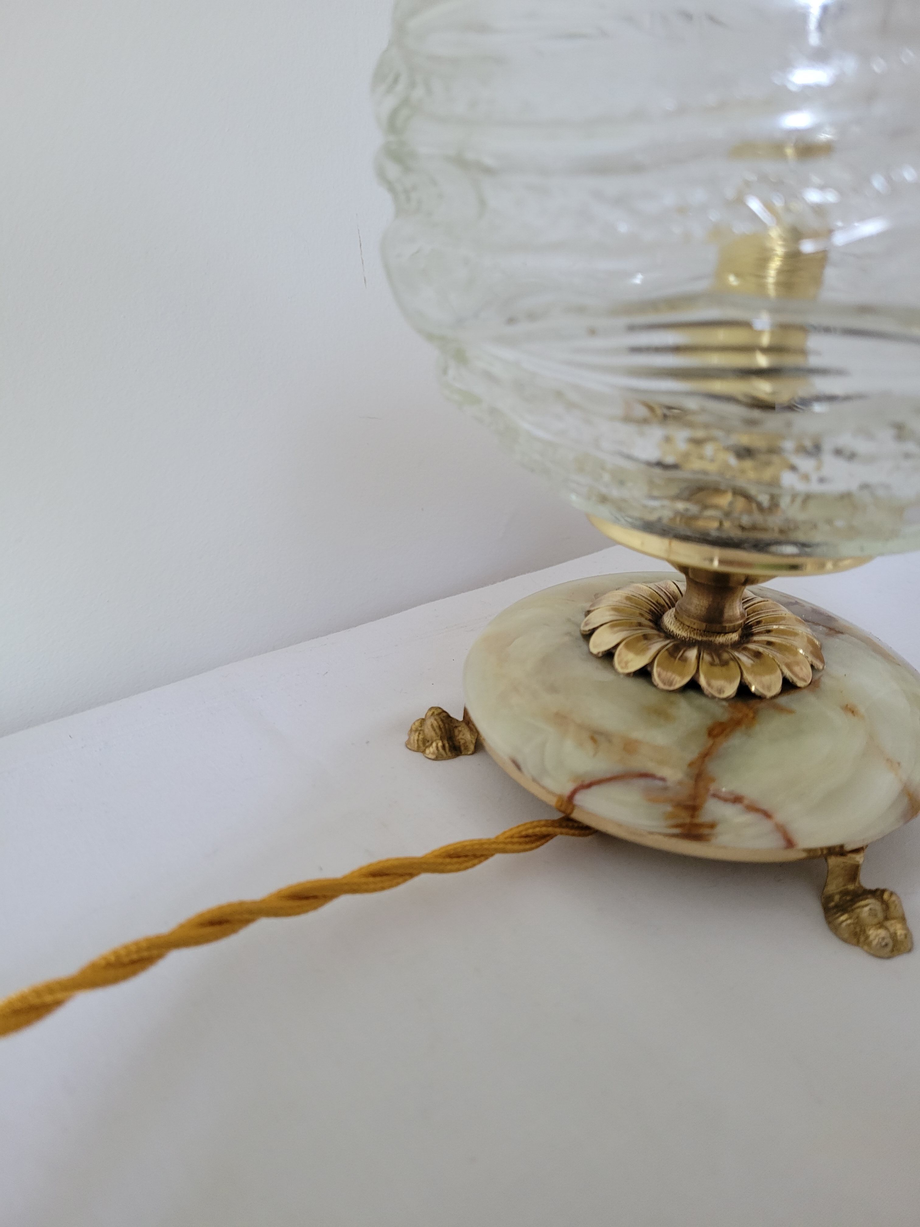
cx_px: 460
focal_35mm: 26
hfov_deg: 53.1
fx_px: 921
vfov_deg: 67.3
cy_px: 614
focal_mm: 5.4
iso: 320
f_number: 1.8
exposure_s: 1/50
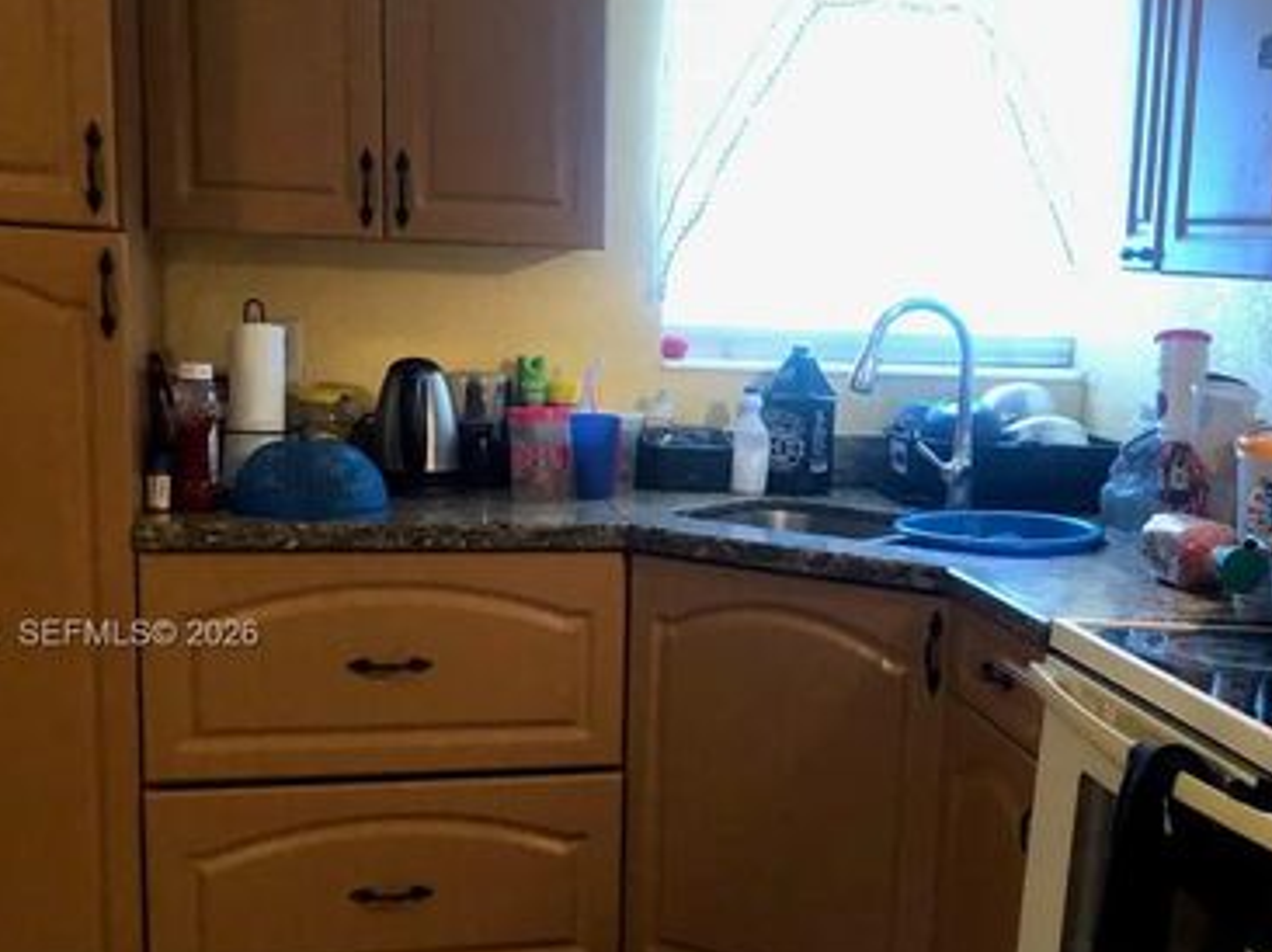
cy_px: 636
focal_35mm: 49
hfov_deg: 38.0
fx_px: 1799
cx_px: 938
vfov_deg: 29.4
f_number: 1.8
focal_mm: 3.99
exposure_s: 1/12
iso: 100
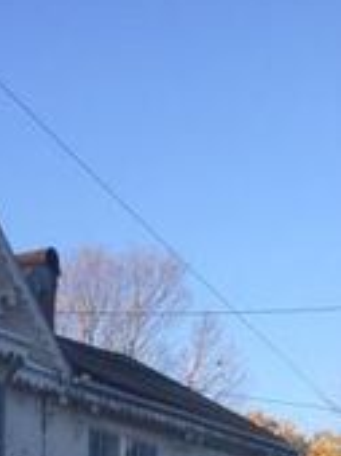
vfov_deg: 14.9
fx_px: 1501
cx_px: -325
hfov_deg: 11.7
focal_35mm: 114
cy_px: 836
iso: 32
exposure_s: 1/628
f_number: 2.2
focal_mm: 4.15
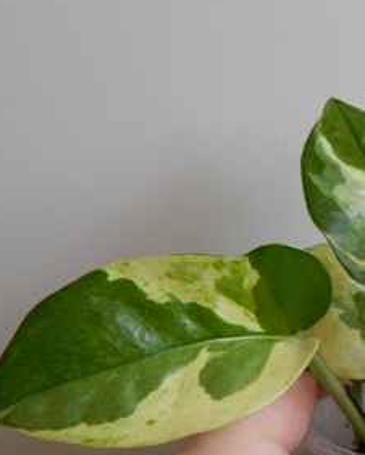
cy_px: 261
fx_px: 1012
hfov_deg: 18.7
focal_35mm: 75
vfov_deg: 25.3
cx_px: 504
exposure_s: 1/60
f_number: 3.2
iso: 400
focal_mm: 5.6
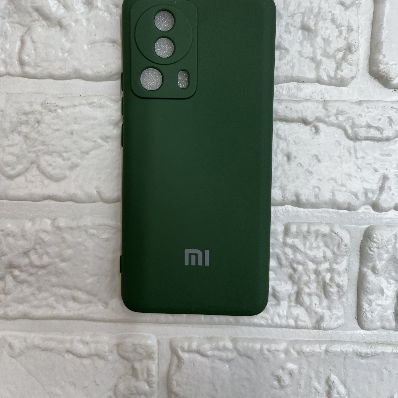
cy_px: 136
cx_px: 198
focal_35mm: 31
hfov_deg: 52.5
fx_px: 403
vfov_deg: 51.7
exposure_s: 1/108
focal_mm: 5.1
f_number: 1.6
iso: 32
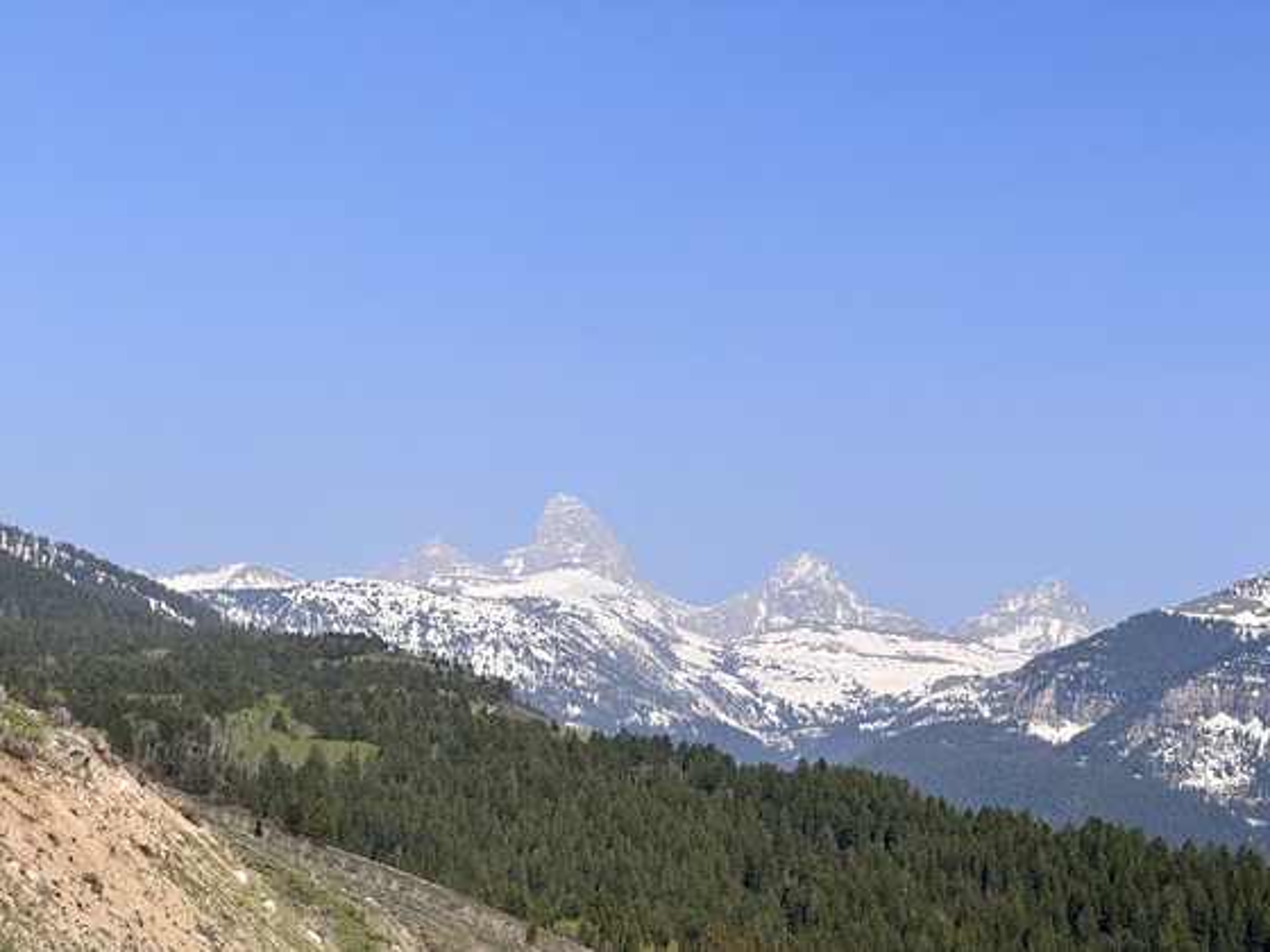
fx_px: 2825
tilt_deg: +7.4
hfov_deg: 25.3
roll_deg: -4.0
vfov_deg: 19.1
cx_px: 635
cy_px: 476
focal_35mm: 77
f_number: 2.8
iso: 32
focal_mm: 9
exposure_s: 1/1248
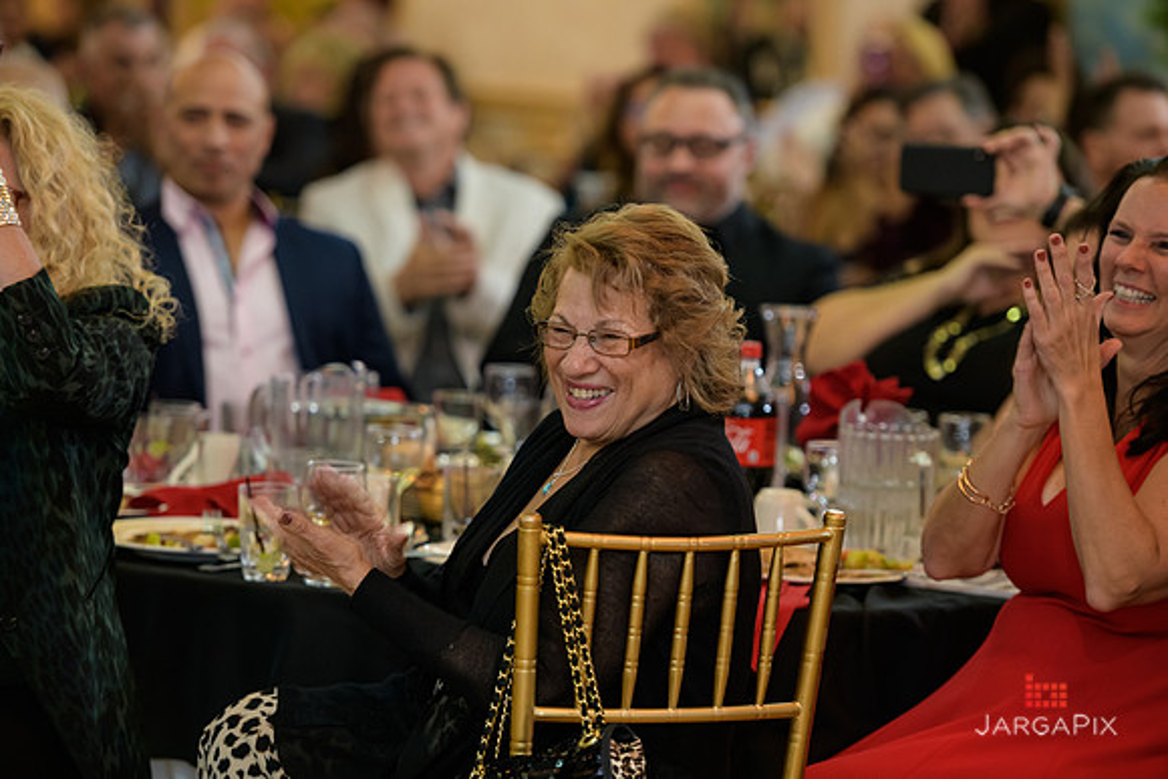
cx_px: 584
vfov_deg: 9.2
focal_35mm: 150
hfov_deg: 13.7
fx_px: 4868
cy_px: 390
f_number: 3.2
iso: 1600
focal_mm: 150
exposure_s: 1/125
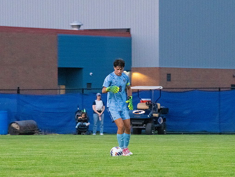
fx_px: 2262
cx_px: 112
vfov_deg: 4.5
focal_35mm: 333
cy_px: 87
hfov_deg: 5.9
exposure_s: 1/1600
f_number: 5.6
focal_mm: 200
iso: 5000
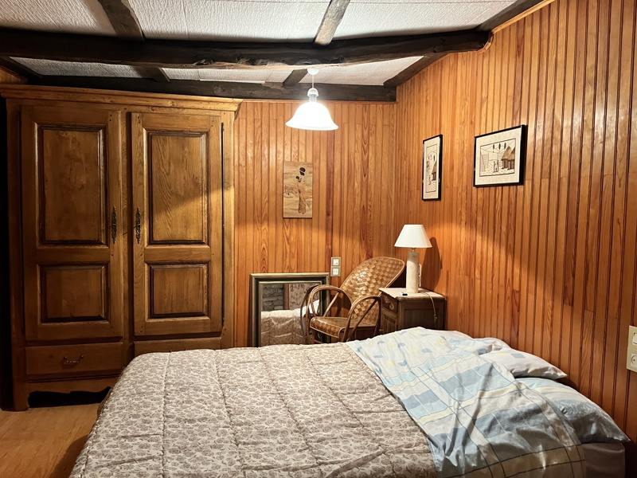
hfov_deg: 67.3
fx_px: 478
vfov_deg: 53.1
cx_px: 318
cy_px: 239
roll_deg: -2.3
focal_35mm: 26
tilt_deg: -4.1
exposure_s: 1/50
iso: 500
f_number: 1.6
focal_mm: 5.1
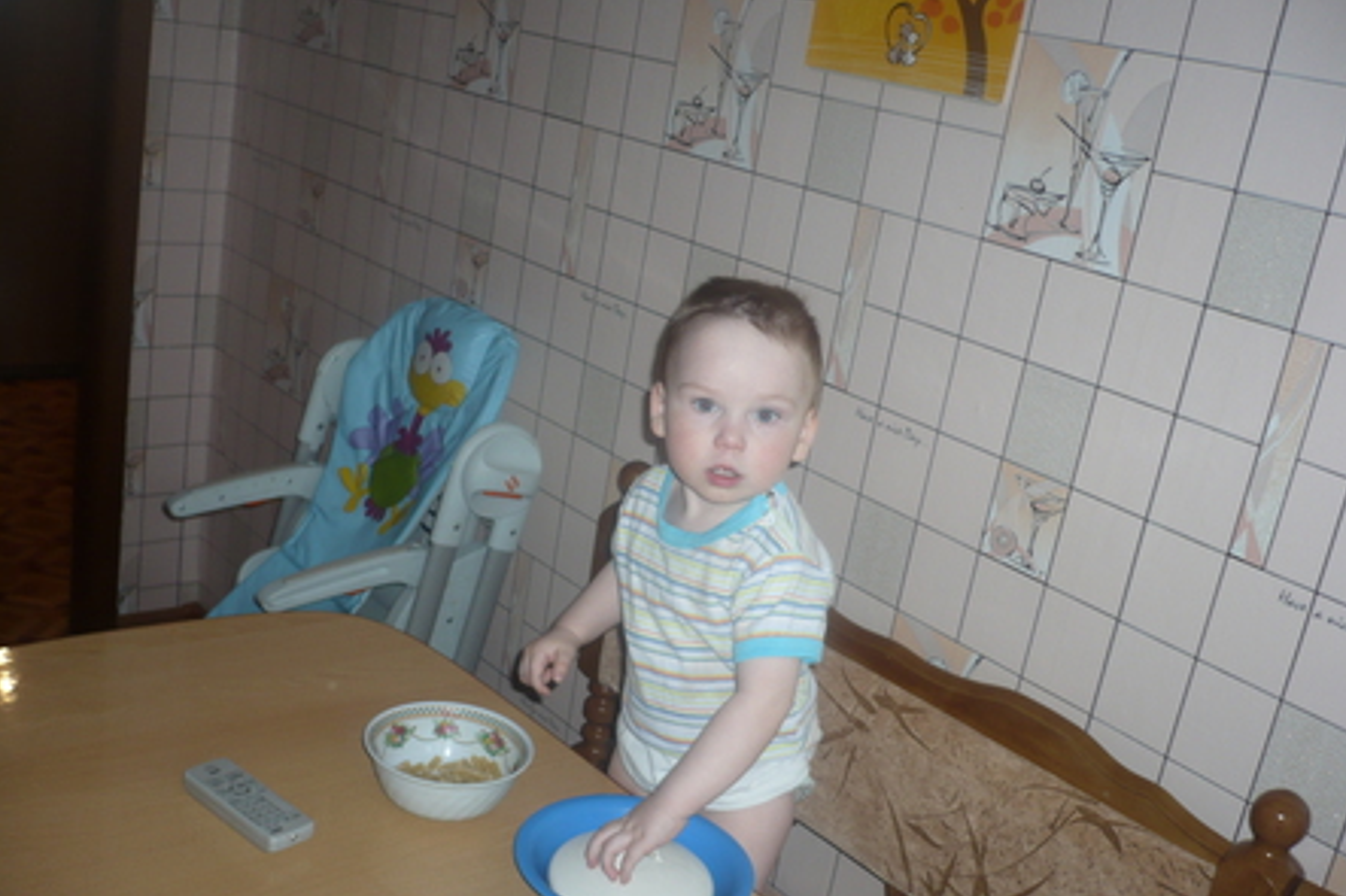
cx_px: 681
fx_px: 1383
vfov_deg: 35.9
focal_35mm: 37
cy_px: 450
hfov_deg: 51.9
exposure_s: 1/30
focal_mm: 5.8
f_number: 2.8
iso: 100
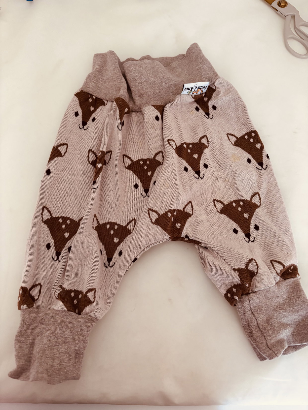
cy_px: 205
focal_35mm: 26
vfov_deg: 67.3
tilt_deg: -72.9
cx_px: 154
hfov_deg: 53.1
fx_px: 308
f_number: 1.6
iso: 320
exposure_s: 1/60
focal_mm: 5.96
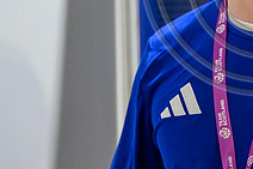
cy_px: -28
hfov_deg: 6.5
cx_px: 264
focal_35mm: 315
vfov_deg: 4.3
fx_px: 2212
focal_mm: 115
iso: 8000
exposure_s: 1/640
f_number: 3.2
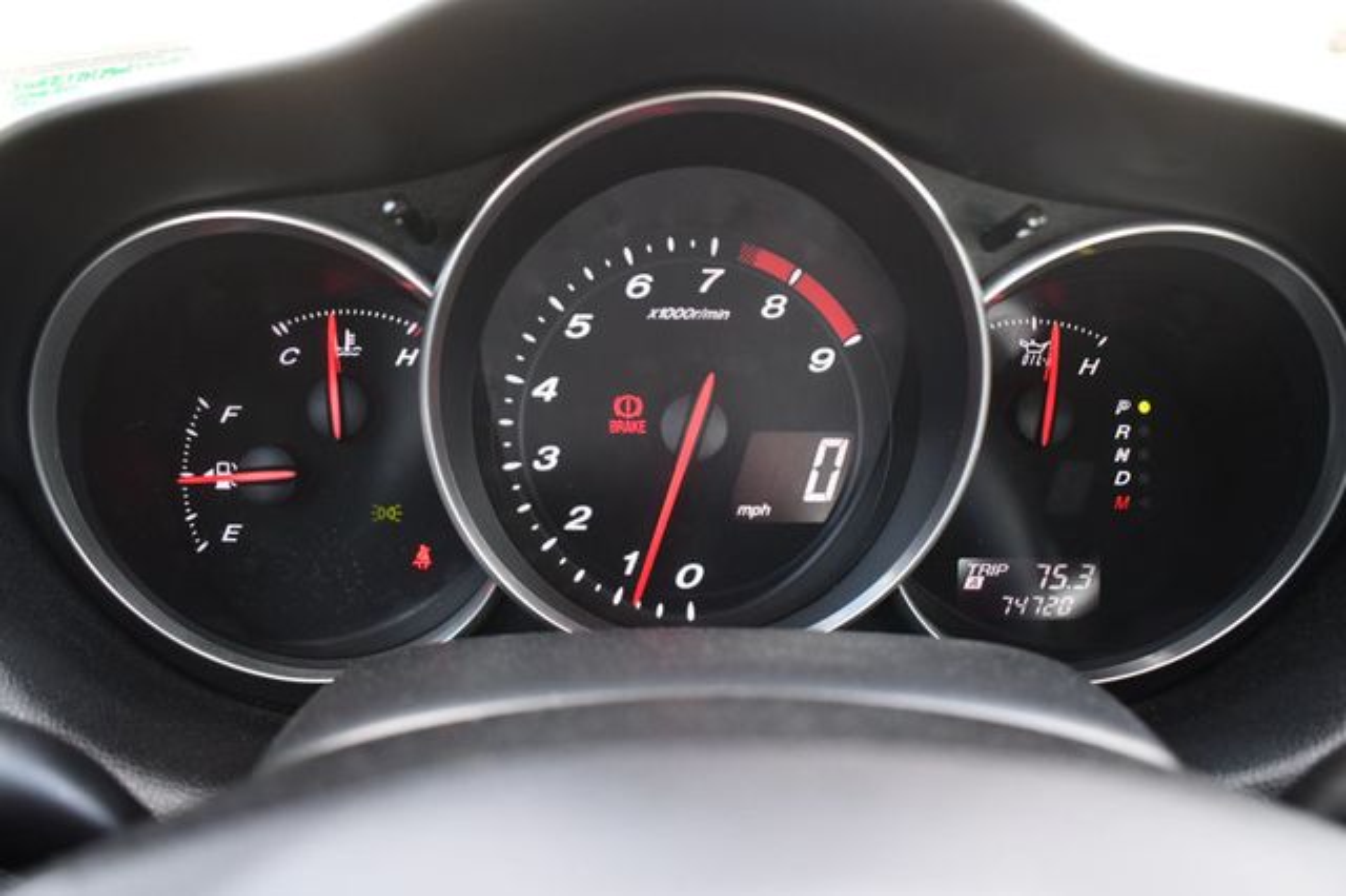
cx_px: 673
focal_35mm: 31
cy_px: 448
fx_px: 1158
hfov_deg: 60.3
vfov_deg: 42.3
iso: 1000
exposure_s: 1/125
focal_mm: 21
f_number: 3.8
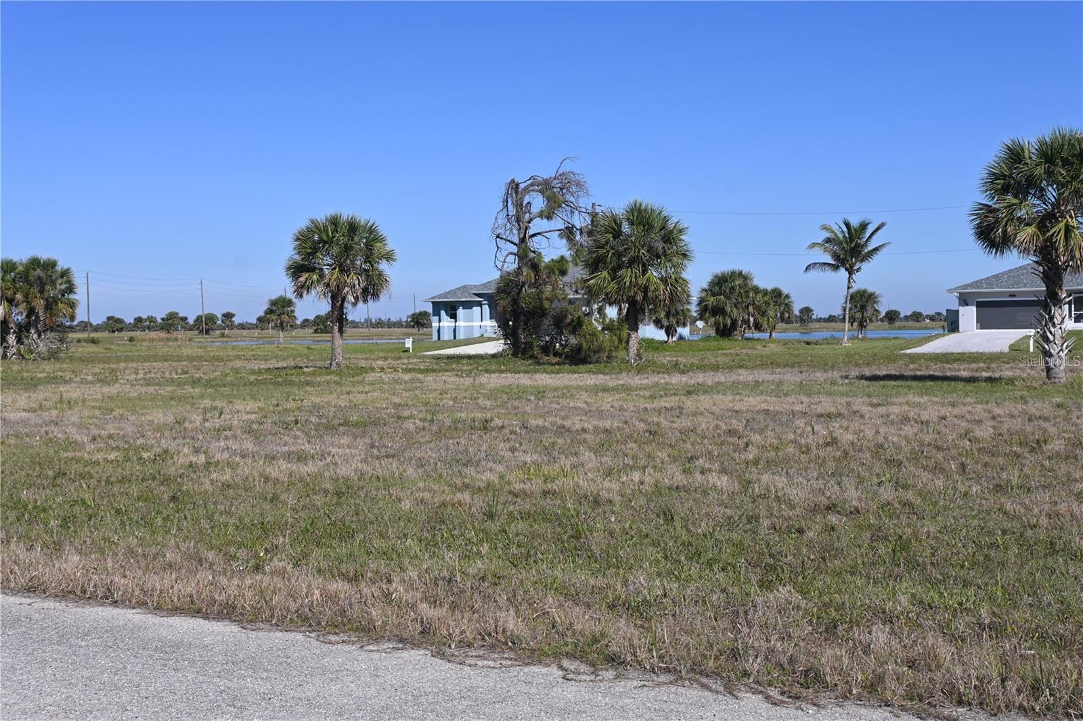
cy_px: 360
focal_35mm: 49
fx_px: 1466
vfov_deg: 27.6
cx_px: 542
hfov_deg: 40.5
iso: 100
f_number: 8
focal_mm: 32.5
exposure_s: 1/500
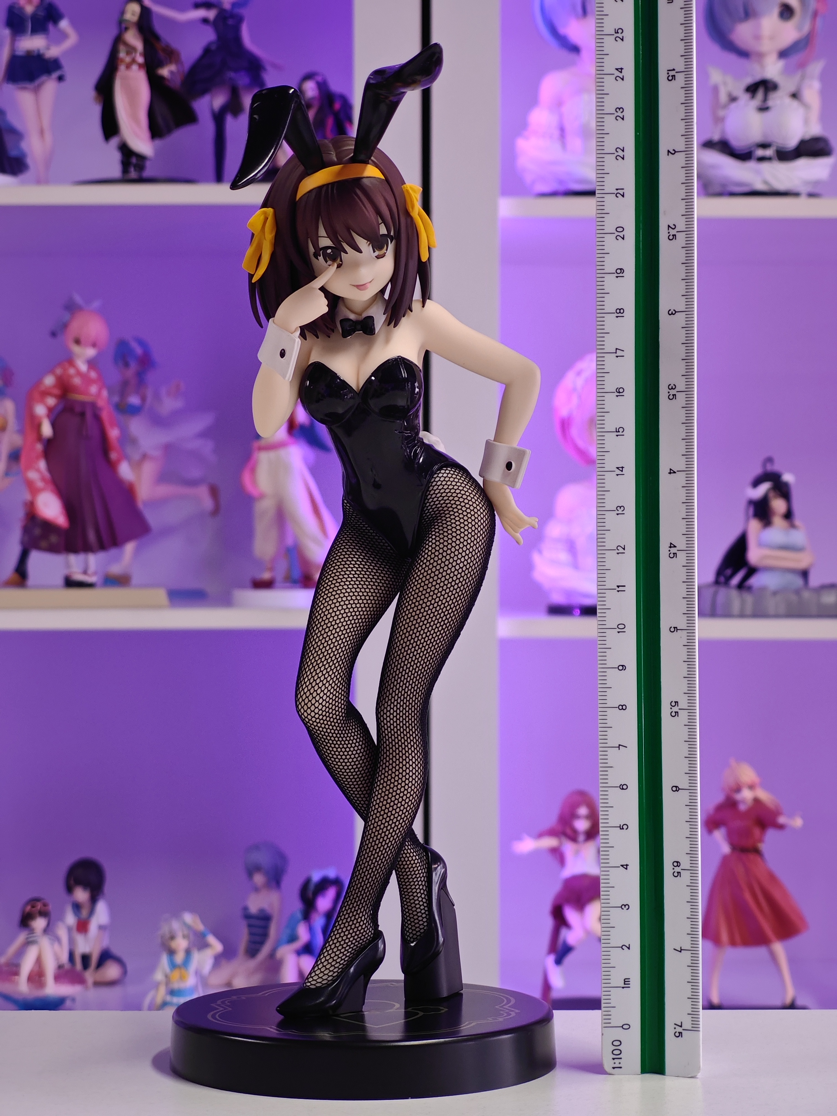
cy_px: 558
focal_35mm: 80
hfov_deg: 18.4
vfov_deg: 24.4
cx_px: 418
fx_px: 2579
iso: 400
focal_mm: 7.48
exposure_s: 1/25.4
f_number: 2.4
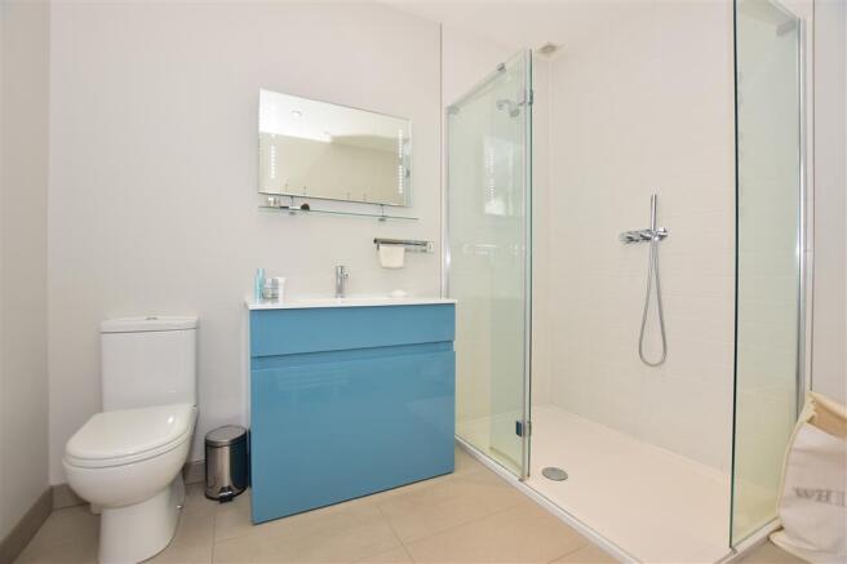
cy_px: 282
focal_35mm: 15
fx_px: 353
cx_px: 424
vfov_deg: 77.3
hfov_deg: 100.4
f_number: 5
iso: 200
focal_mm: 10
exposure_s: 1/60
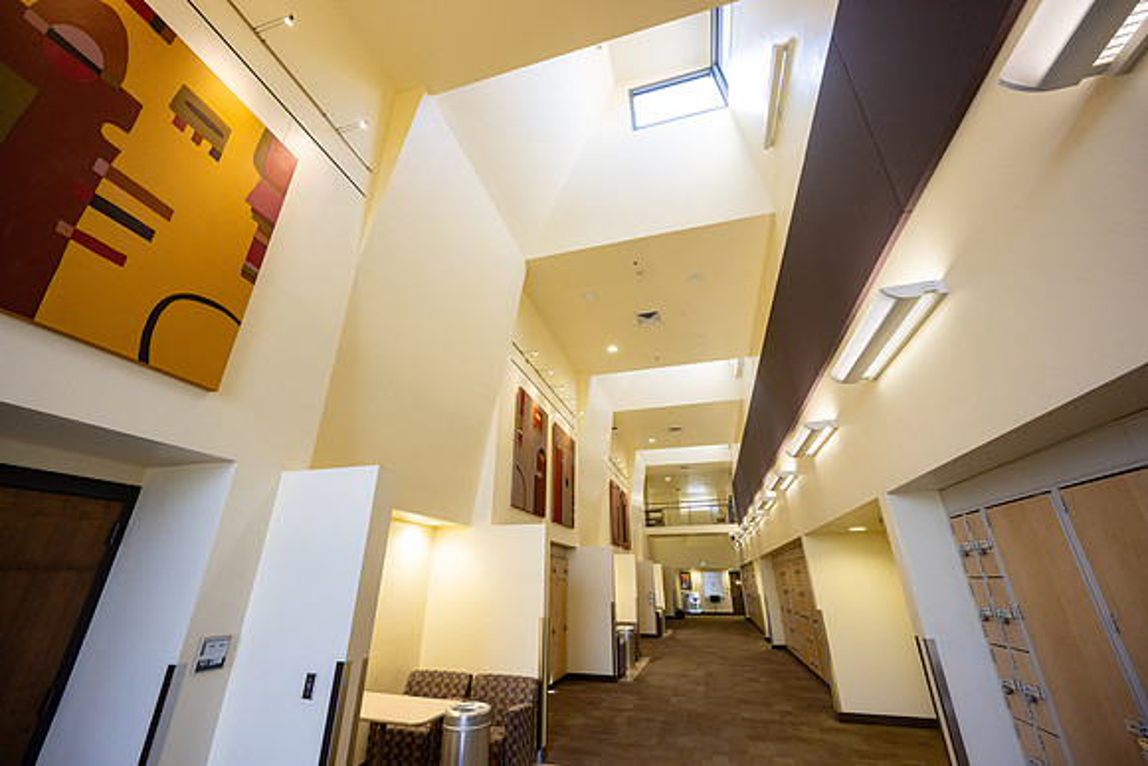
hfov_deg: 104.2
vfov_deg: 81.2
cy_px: 383
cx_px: 574
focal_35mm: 14
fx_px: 447
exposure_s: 1/160
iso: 1600
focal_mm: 14
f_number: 5.6
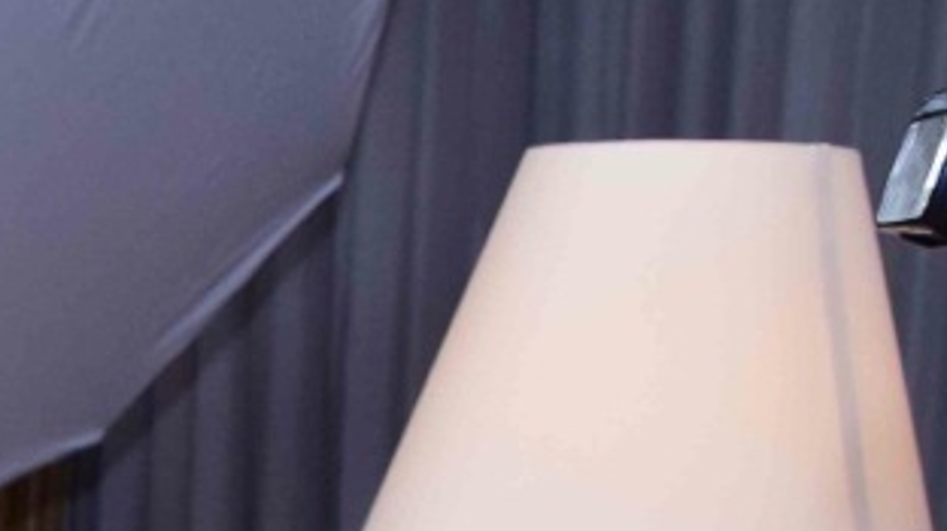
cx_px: -980
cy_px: 1039
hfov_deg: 14.7
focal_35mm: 118
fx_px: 2961
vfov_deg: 9.6
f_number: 5.6
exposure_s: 1/200
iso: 800
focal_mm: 18
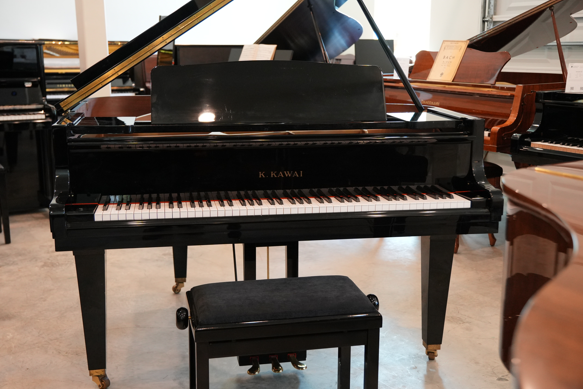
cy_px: 191
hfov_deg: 45.4
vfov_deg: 31.2
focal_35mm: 43
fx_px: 696
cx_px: 285
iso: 1600
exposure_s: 1/160
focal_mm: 28
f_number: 2.8
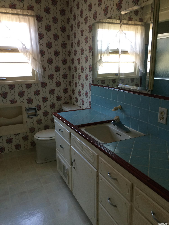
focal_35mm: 29
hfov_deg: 48.2
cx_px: 84
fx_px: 189
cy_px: 112
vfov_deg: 61.7
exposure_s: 1/30
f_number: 2.2
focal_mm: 4.15
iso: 80
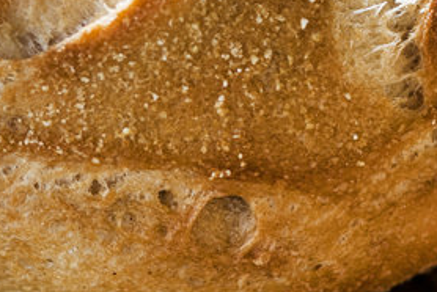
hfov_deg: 3.8
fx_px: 6598
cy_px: -58
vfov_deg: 2.5
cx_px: 544
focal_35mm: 543
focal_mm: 105
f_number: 4
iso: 100
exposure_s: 1/30
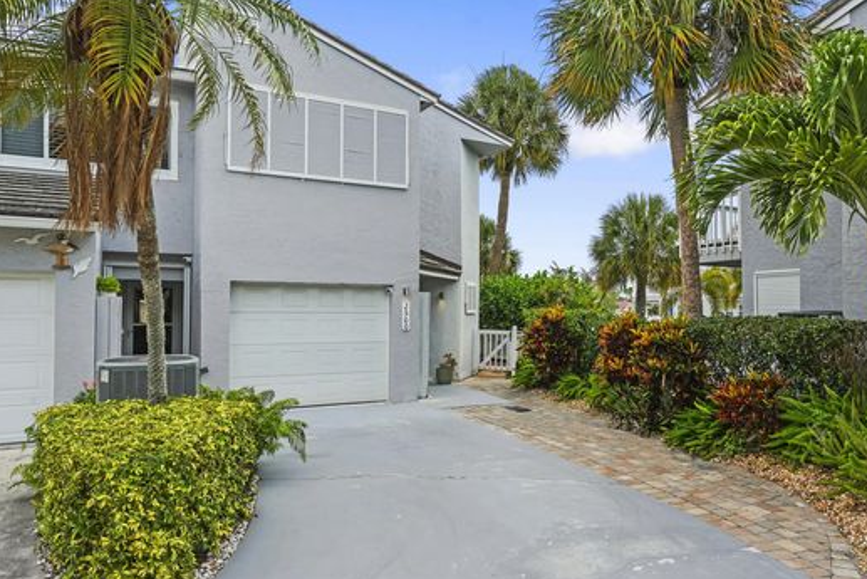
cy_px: 301
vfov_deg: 49.6
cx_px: 478
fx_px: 626
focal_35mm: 26
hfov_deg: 69.2
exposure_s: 1/30
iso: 125
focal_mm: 21
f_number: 10
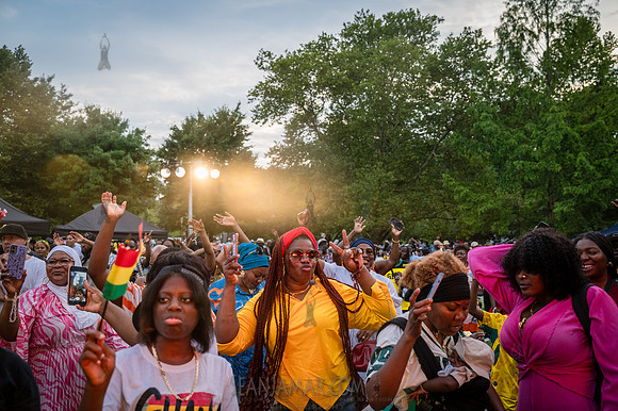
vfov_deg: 37.8
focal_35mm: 35
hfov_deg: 54.5
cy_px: 206
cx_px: 309
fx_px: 600
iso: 1600
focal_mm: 35
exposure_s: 1/2000
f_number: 4
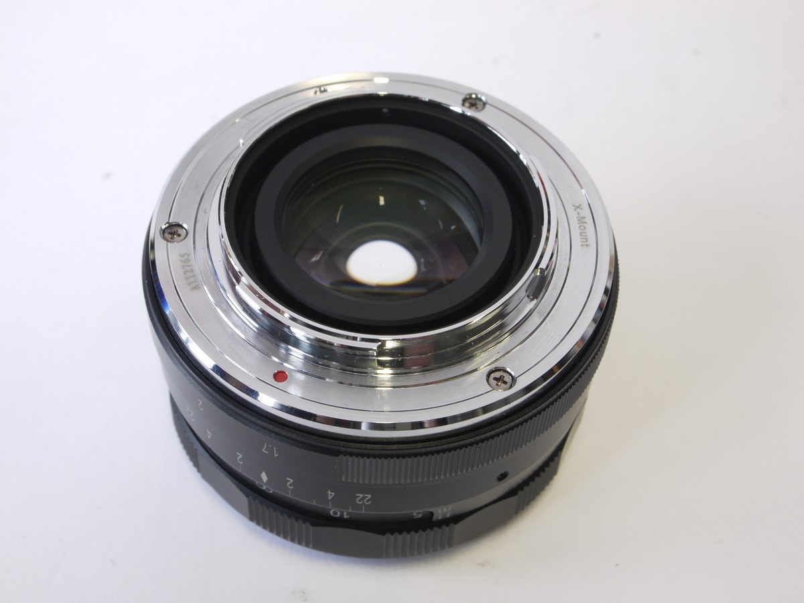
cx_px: 402
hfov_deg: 30.3
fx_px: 1486
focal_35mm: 64
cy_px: 302
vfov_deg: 22.9
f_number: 11
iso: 400
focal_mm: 32
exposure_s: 1/10
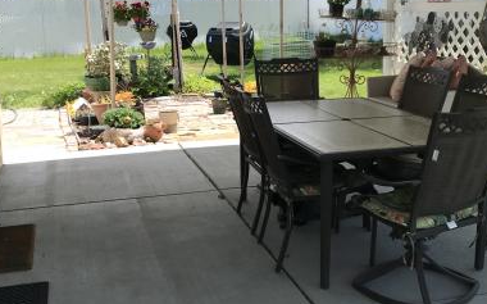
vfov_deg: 25.8
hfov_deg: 40.3
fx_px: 663
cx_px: 259
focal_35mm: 50
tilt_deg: -10.5
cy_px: 165
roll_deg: +0.2
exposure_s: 1/1018
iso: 20
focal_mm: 3.99
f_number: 1.8
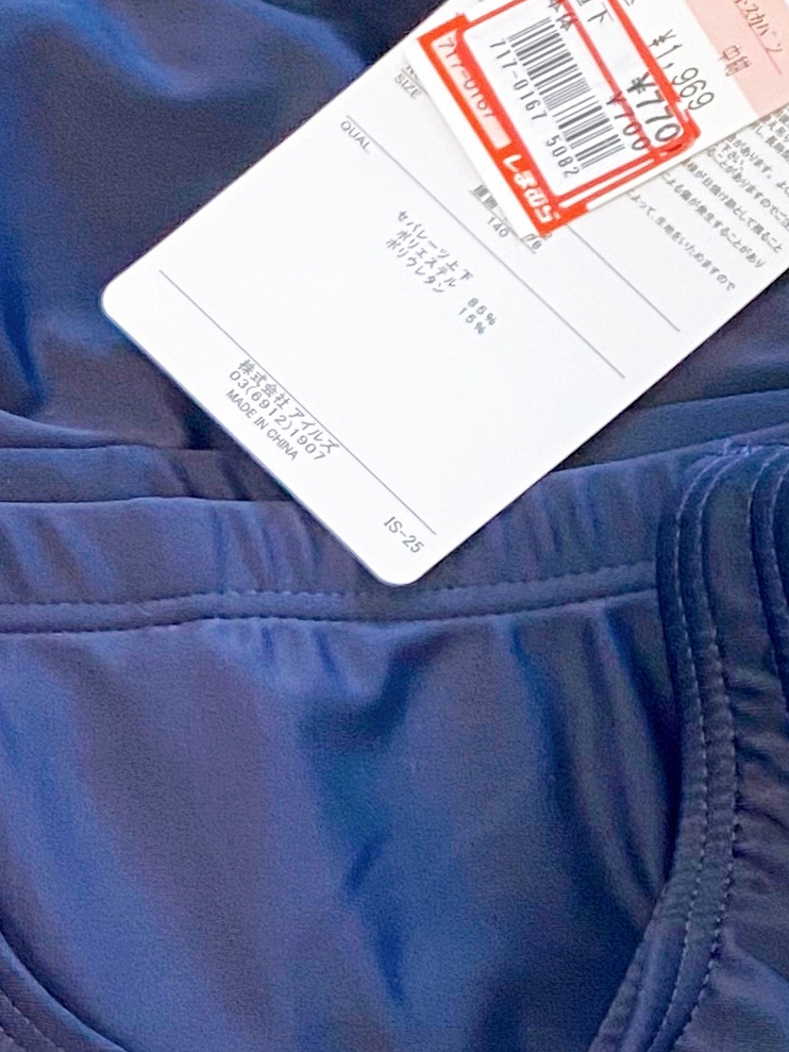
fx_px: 3221
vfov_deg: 17.9
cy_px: 1165
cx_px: -499
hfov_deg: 13.0
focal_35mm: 106
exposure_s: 1/99
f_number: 1.8
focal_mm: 4.25
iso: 125
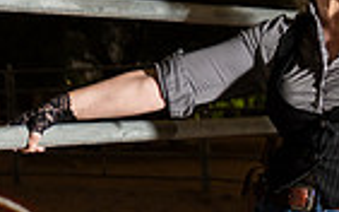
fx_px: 1044
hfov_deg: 18.1
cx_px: 324
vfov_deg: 11.2
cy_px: 286
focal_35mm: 113
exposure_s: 1/2
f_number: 2.8
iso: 250
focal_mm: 24
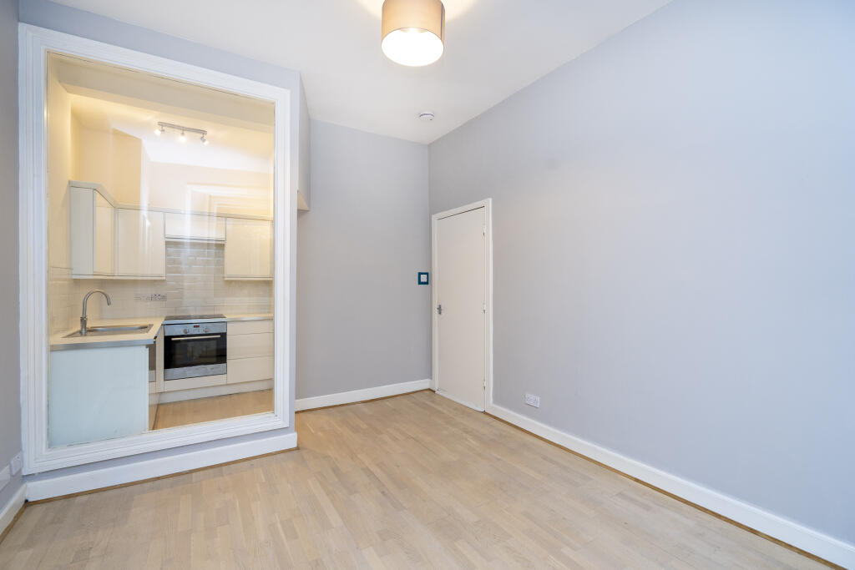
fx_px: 380
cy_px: 285
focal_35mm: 16
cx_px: 428
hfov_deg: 96.7
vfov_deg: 73.8
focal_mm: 16
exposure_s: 1/50
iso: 640
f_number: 5.6
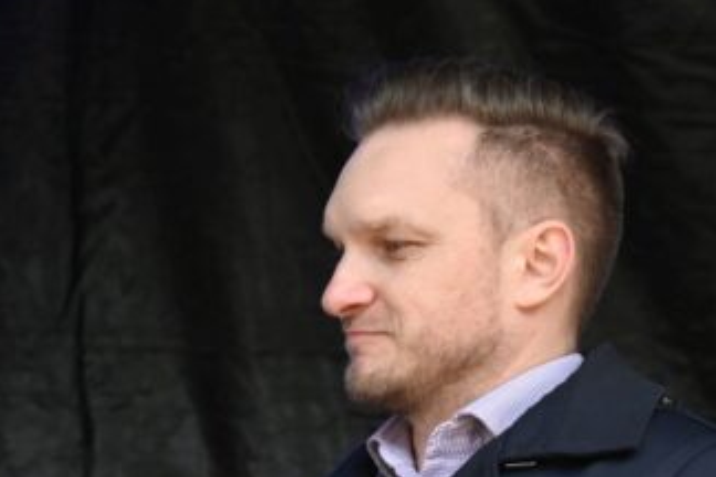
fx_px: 4017
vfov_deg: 6.8
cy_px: 516
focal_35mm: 202
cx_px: -20
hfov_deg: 10.1
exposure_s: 1/800
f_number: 7.1
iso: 2000
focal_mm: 64
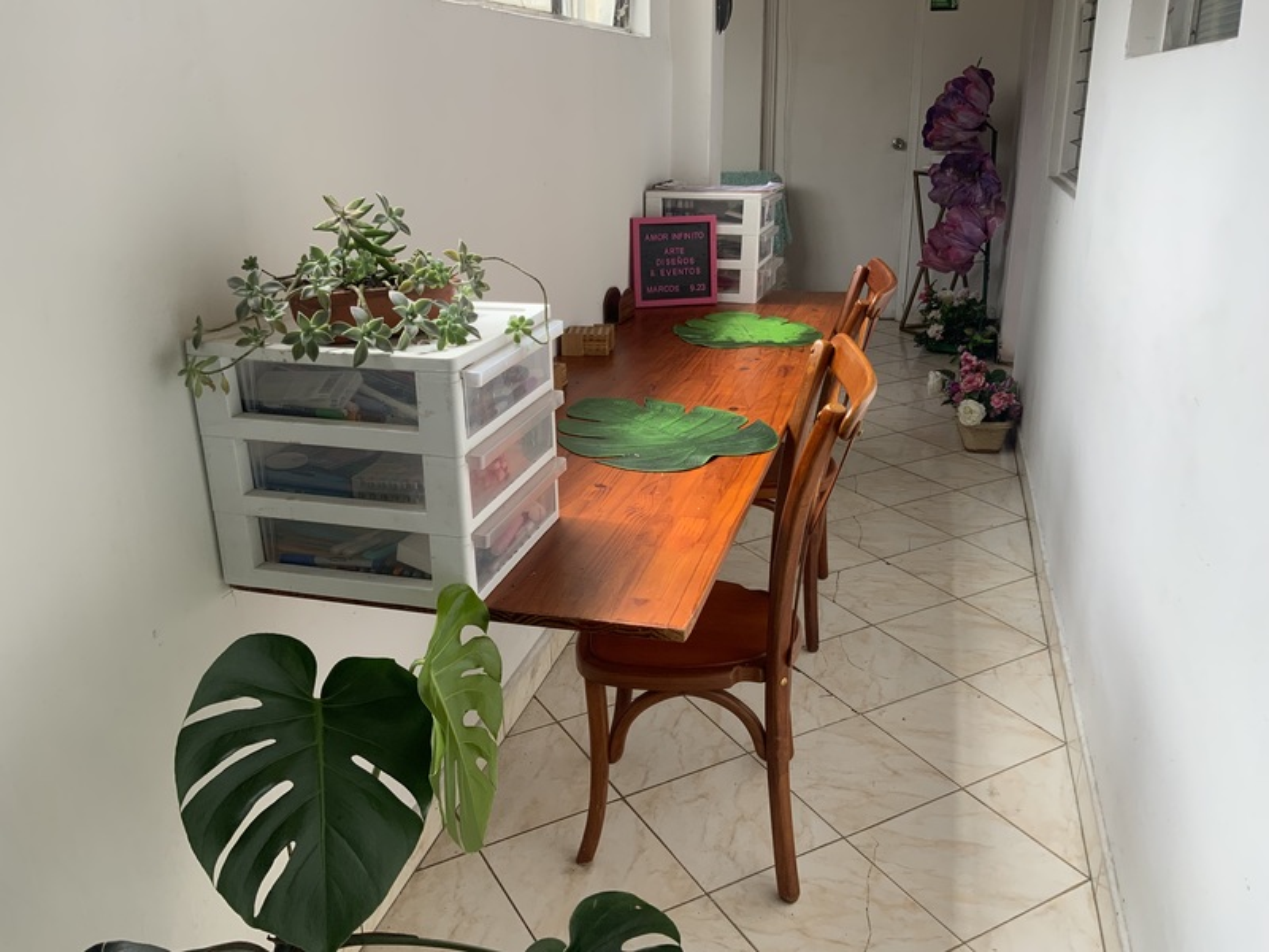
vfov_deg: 48.2
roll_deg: +0.7
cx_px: 634
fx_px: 1063
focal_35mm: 29
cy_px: 476
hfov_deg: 61.7
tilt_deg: -20.1
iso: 32
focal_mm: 3
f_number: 1.8
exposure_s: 1/122
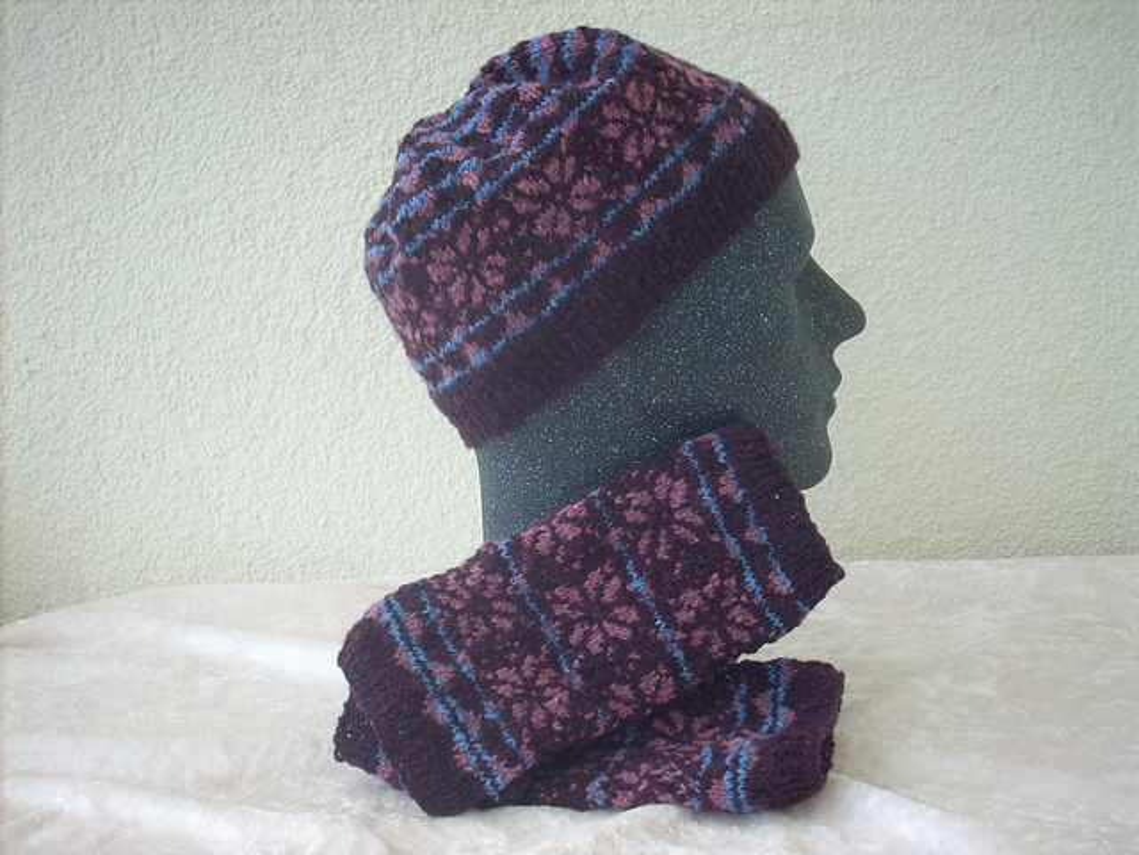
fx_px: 1217
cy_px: 428
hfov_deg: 50.1
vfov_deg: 38.7
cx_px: 570
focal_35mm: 37
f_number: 2.8
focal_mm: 6.2
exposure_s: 1/136
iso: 64
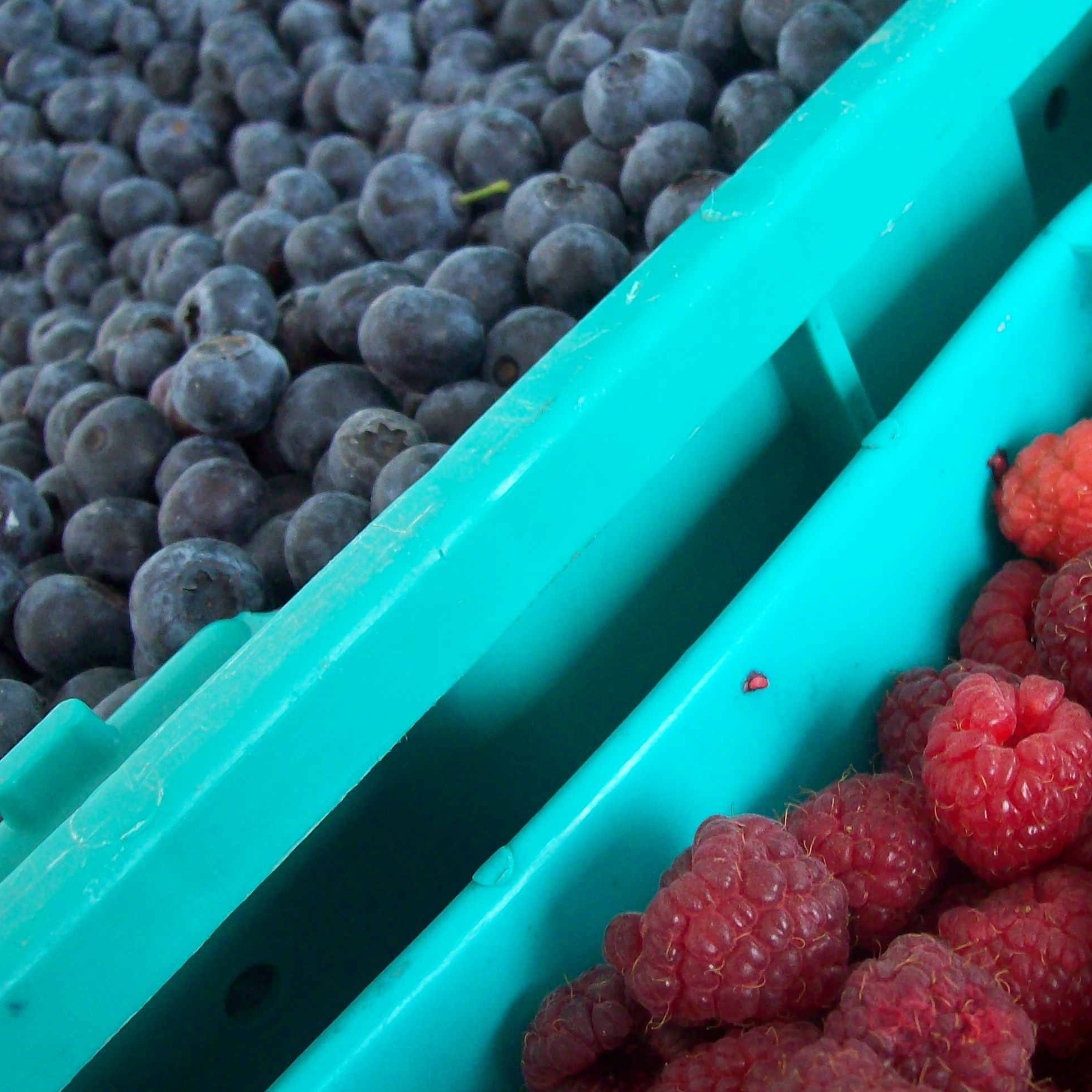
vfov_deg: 34.0
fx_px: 1785
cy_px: 564
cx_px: 716
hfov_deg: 33.8
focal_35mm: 50
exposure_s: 1/36.3
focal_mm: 6
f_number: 2.7
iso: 160
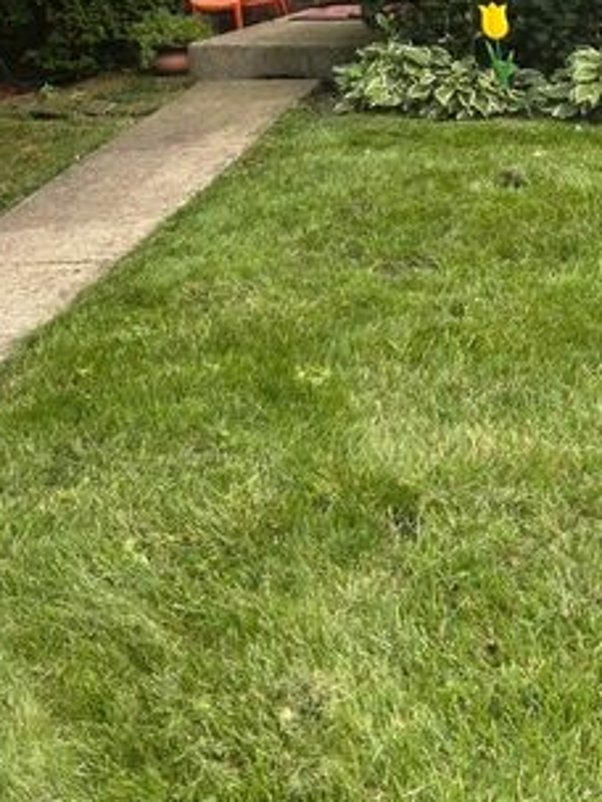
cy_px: -65
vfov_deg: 30.5
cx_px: 251
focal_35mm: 57
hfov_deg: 25.6
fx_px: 1322
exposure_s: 1/295
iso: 50
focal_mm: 5.96
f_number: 1.6
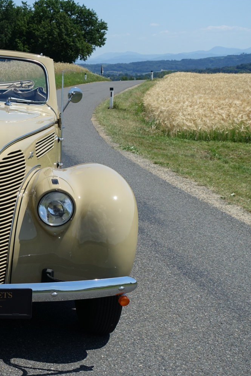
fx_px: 732
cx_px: -45
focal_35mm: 70
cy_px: 175
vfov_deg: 28.8
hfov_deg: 18.5
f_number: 4
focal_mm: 15.94
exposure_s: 1/160
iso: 125
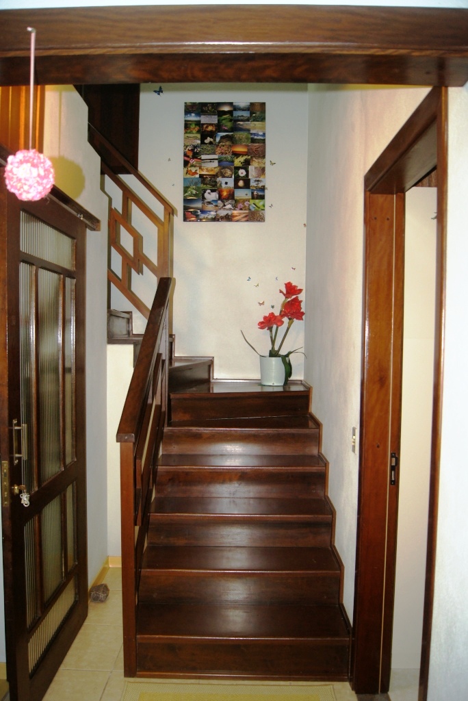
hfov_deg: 48.0
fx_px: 526
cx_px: 234
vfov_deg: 67.4
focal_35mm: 27
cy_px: 350
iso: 320
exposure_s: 1/60
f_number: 3.5
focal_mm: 18
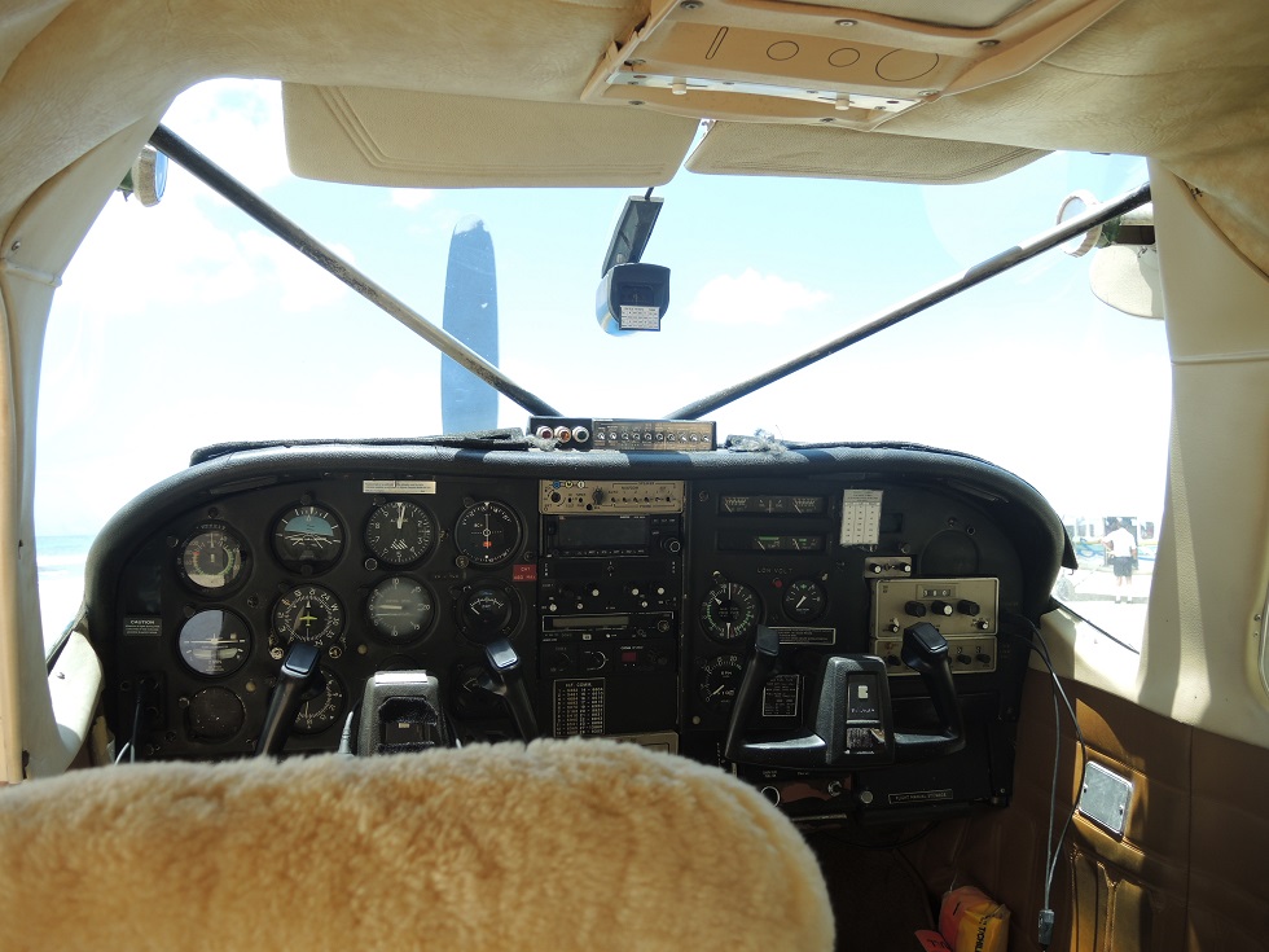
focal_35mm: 28
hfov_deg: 63.4
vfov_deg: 49.7
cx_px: 634
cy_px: 476
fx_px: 1026
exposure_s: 1/500
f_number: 2
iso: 80
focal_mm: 6
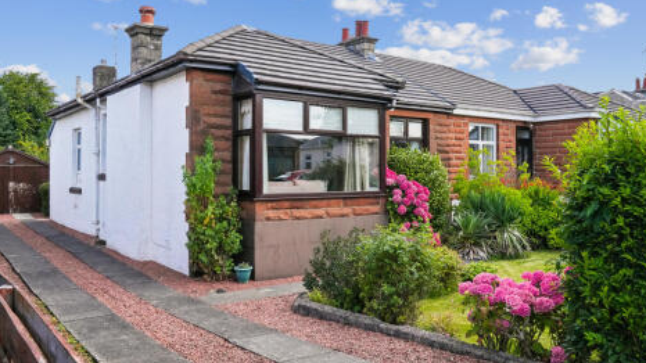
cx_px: 328
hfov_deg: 62.6
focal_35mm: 31
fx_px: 531
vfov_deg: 37.7
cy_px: 150
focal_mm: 29
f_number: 8
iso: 3200
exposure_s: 1/2000
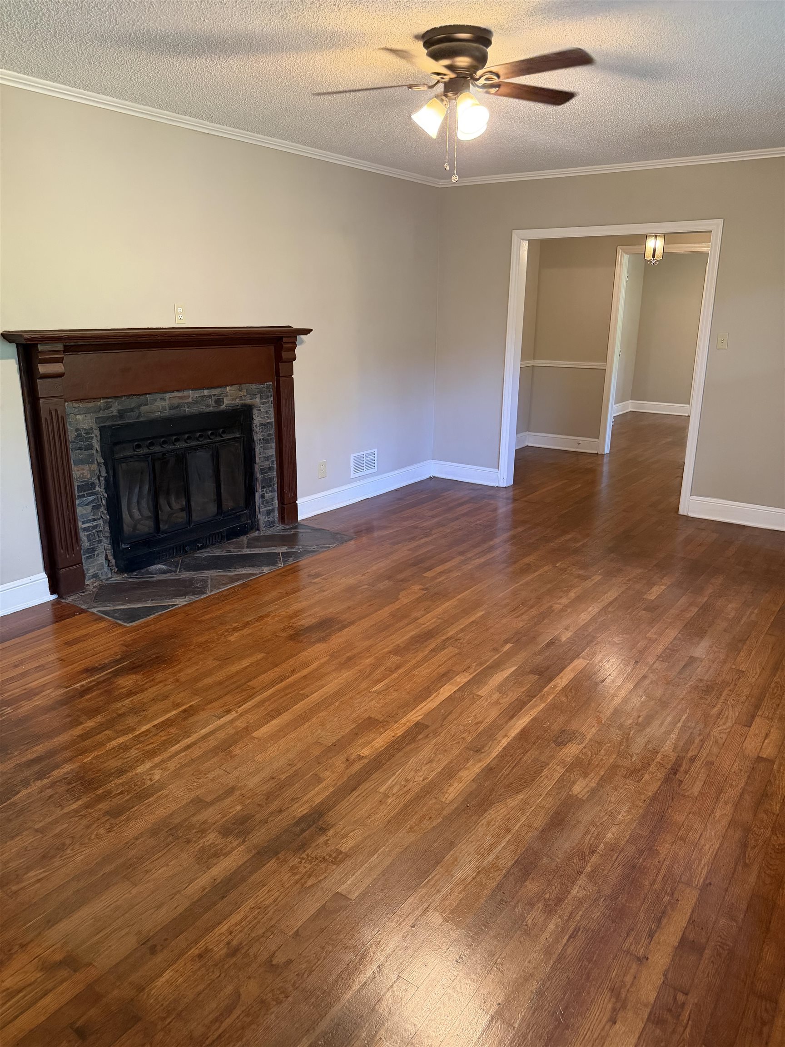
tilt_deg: -16.7
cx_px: 392
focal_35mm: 24
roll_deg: -0.7
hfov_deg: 56.8
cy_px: 524
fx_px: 726
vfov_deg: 71.6
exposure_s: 1/60
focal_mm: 6.76
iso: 500
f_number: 1.78
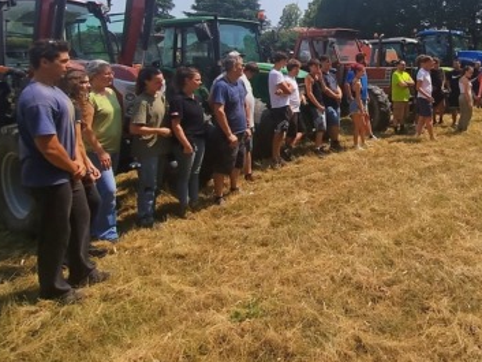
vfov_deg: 46.3
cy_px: 86
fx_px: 404
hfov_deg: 57.8
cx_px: 373
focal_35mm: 29
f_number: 2.2
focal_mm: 1.66
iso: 100
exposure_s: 1/1648
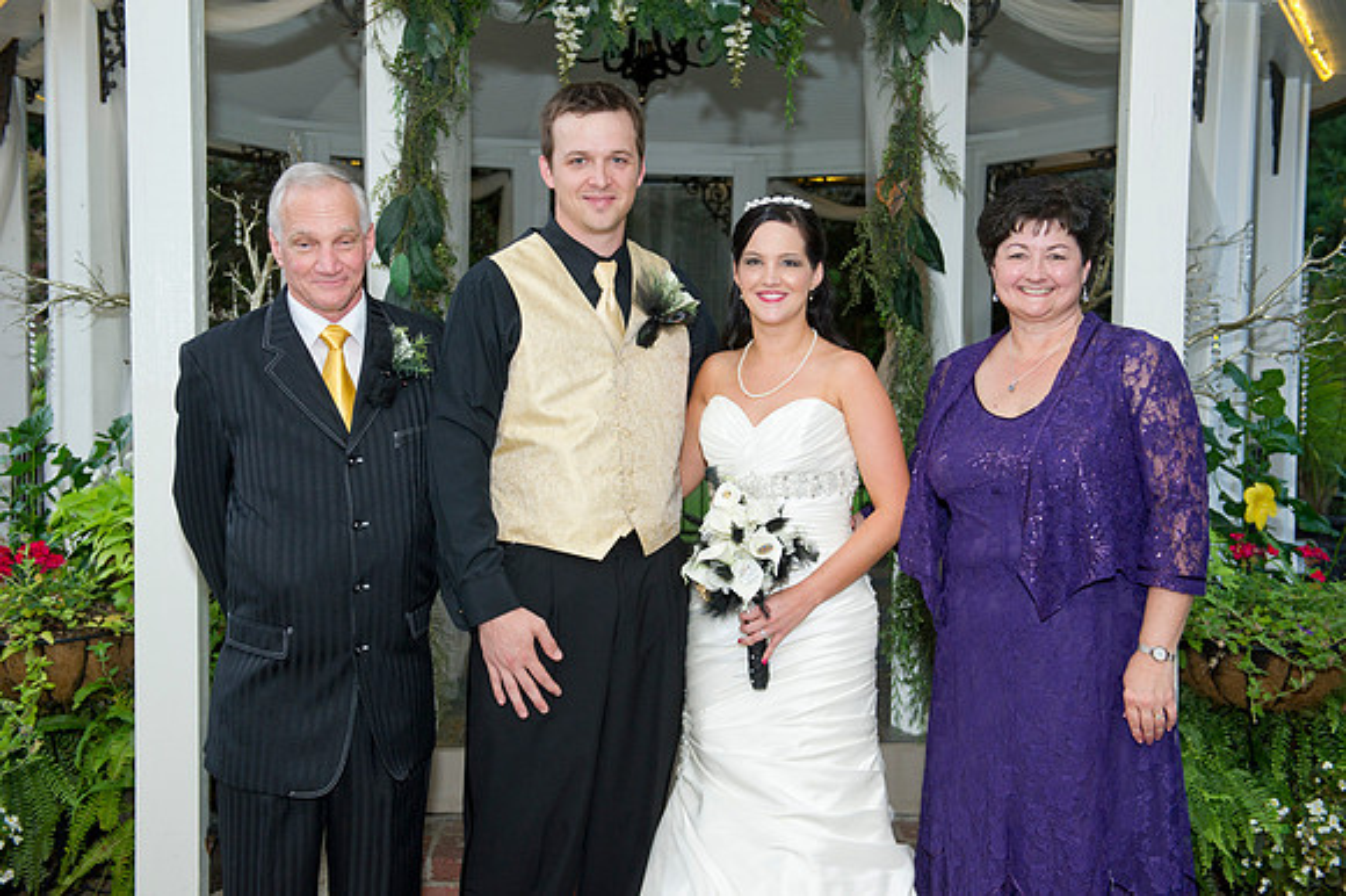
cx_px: 673
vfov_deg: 30.5
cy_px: 448
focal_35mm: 44
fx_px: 1644
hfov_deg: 44.5
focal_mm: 44
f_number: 4
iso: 800
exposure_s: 1/125
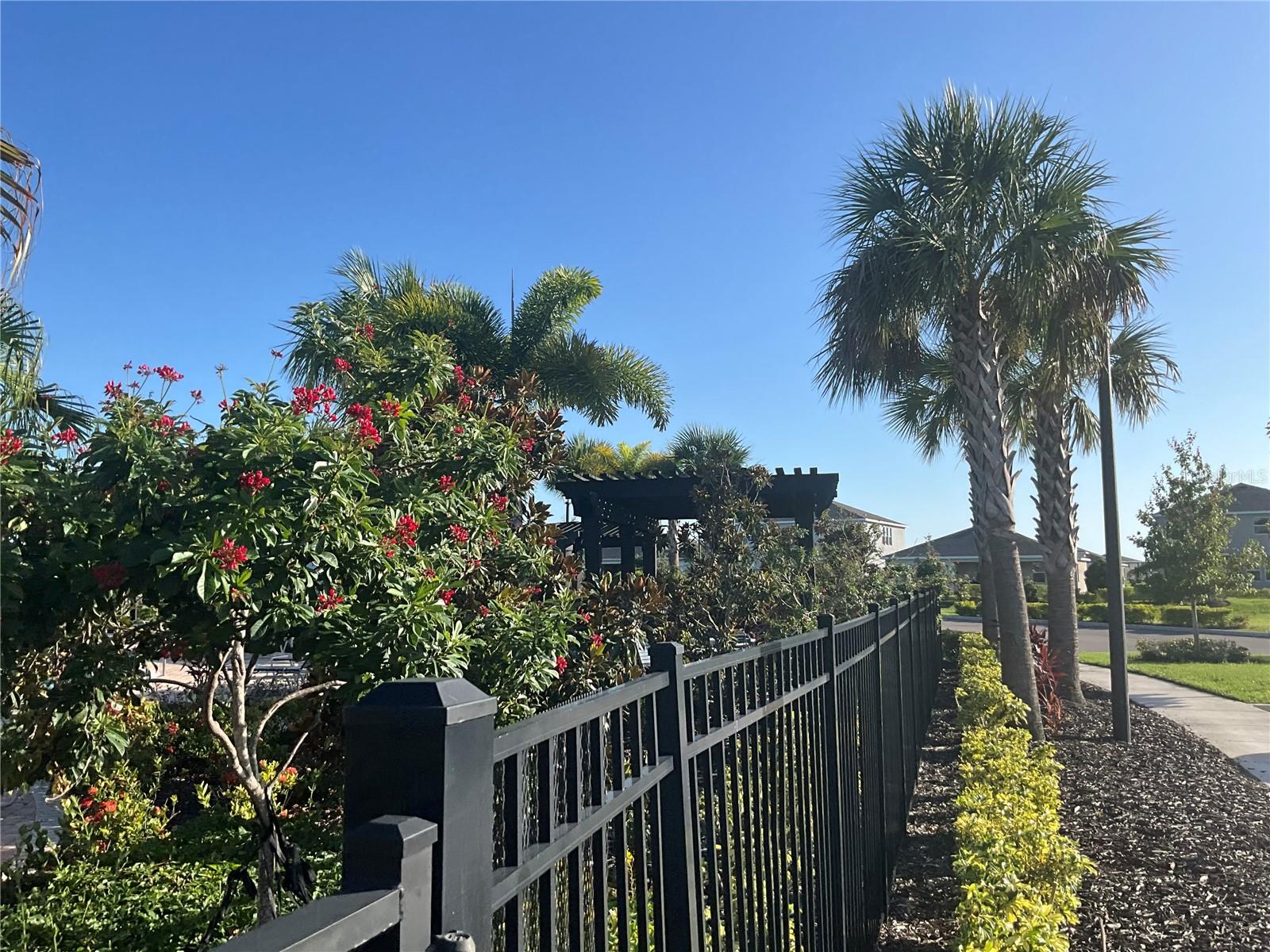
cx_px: 635
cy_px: 476
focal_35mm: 29
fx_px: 1064
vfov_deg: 48.2
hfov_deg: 61.7
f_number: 1.8
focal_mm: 3
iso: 25
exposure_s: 1/1195
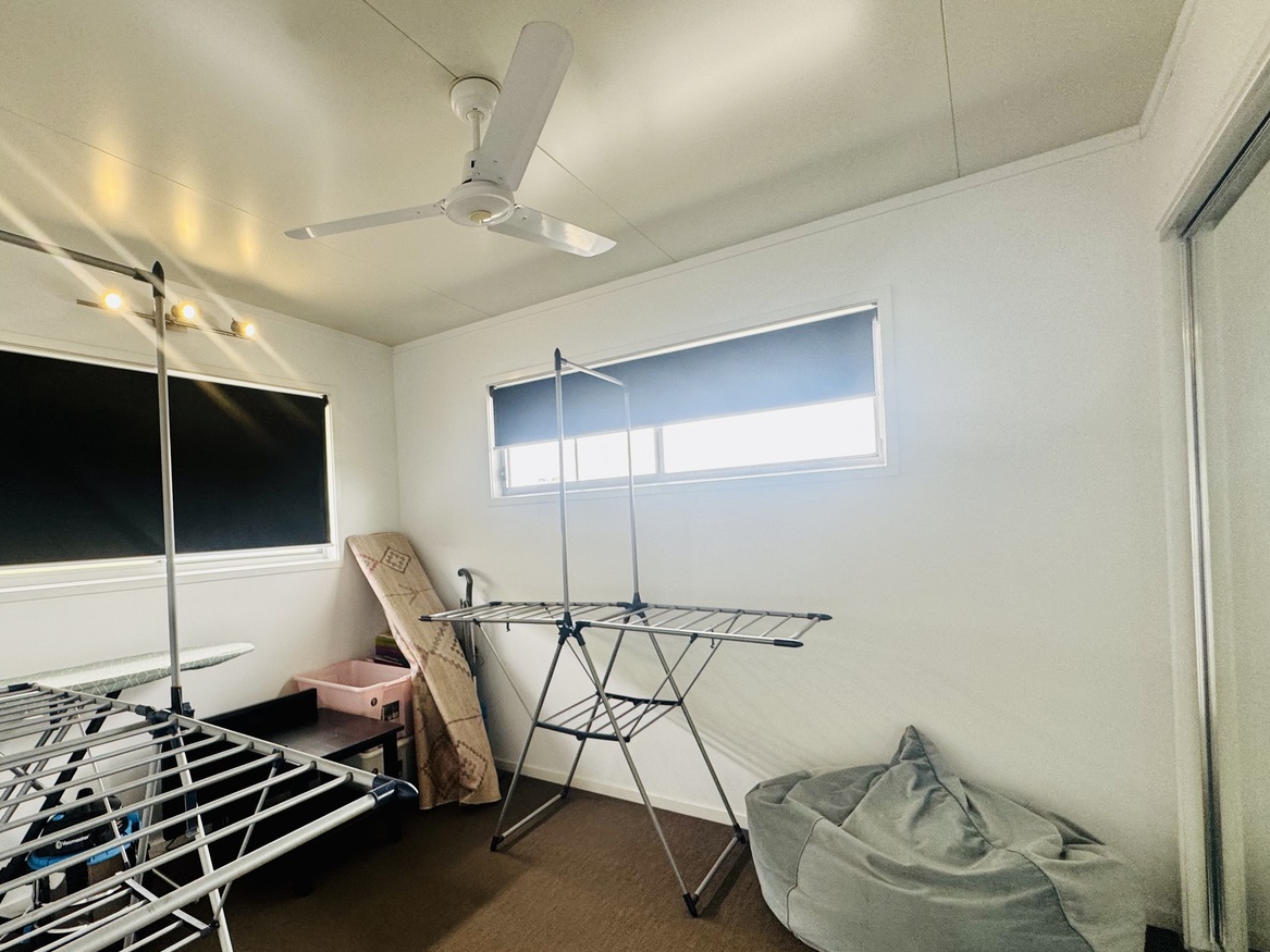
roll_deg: +3.1
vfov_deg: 71.3
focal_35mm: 18
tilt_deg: +0.6
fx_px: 660
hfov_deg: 86.1
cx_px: 479
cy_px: 535
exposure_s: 1/99
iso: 125
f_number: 2.2
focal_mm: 2.22
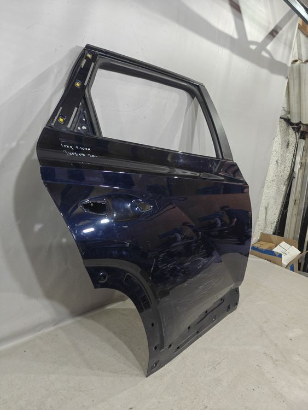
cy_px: 205
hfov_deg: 58.9
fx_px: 273
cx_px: 154
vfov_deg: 73.9
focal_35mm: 23
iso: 160
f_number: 1.6
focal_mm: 6.06
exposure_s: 1/100
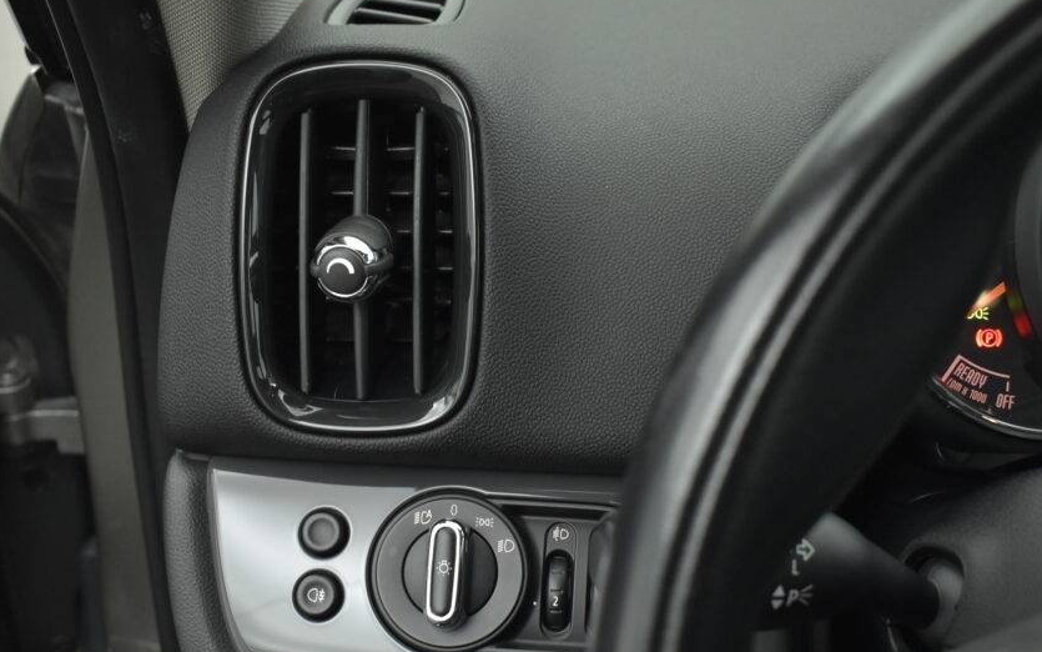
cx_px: 494
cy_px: 392
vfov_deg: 28.5
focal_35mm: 45
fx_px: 1278
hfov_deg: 44.3
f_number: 3.8
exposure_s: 1/60
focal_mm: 24
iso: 1600
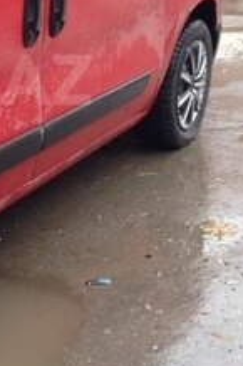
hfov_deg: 12.7
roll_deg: +0.7
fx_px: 1055
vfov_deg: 19.5
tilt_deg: -13.9
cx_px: -80
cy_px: 80
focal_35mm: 104
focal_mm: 4.12
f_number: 2.4
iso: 50
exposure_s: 1/40
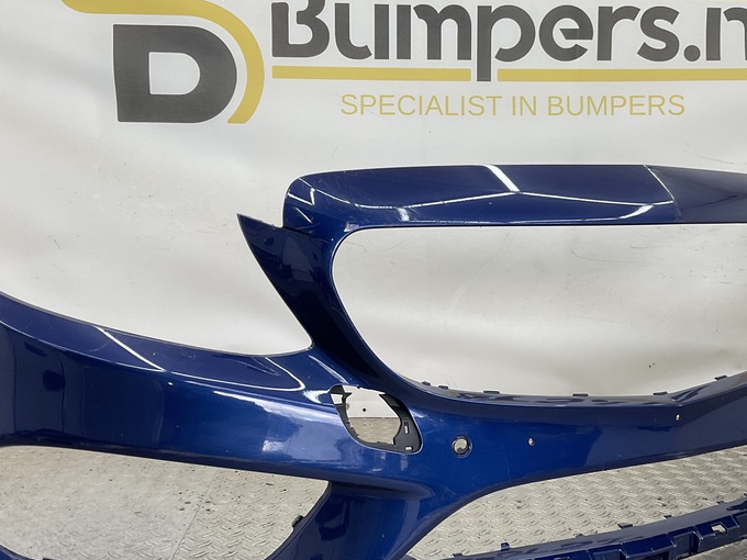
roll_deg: -1.8
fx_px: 928
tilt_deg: -9.9
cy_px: 333
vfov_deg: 33.5
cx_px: 403
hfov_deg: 43.8
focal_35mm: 43
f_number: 1.8
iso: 20
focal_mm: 3
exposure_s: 1/120
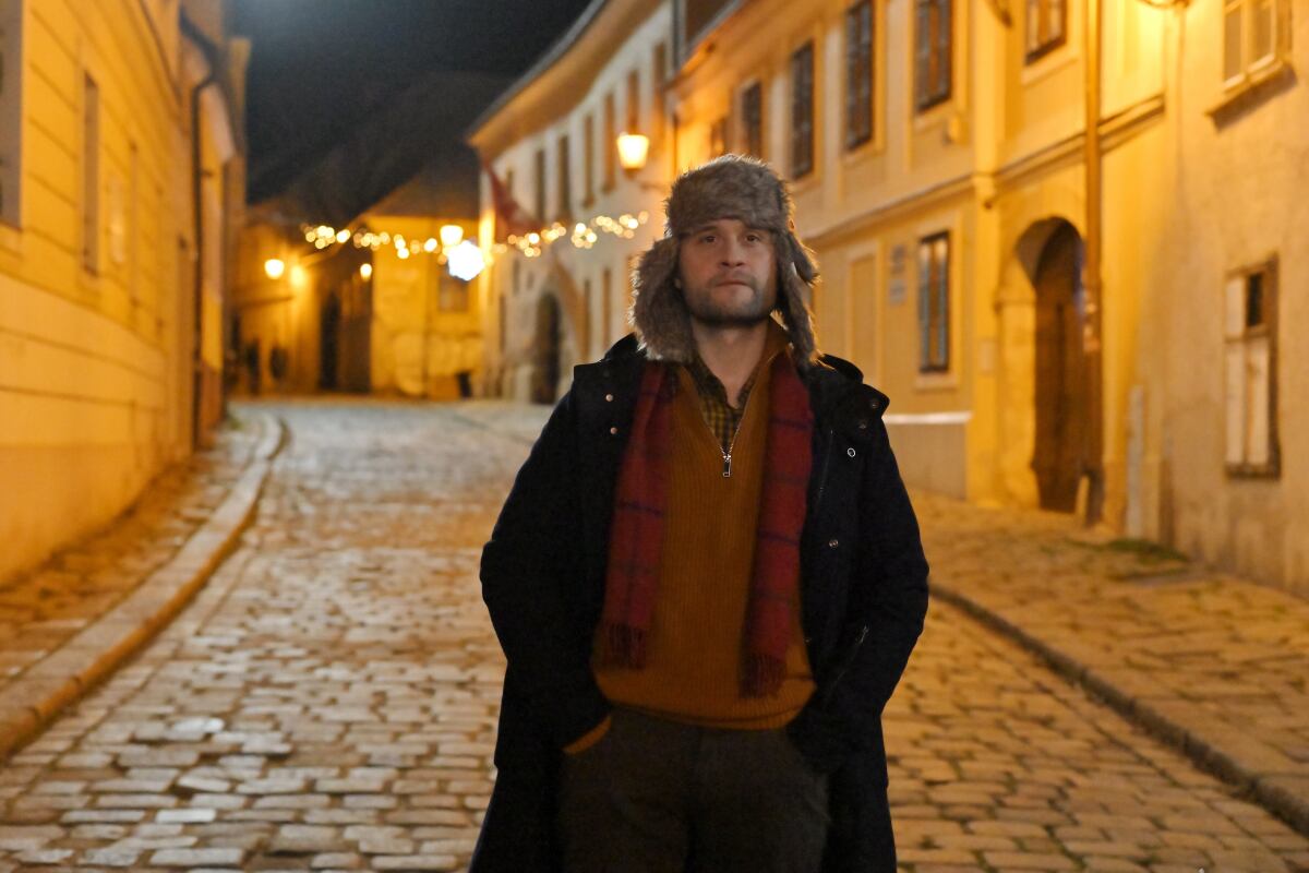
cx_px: 654
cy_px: 436
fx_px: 1818
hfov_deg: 39.6
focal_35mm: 50
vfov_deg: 27.0
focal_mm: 50
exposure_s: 1/320
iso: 6400
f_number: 3.2
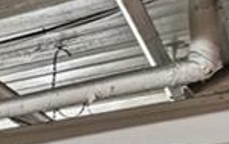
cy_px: 316
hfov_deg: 11.5
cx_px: -444
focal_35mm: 111
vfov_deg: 10.5
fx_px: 693
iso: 400
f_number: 11
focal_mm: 16
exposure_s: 1.3
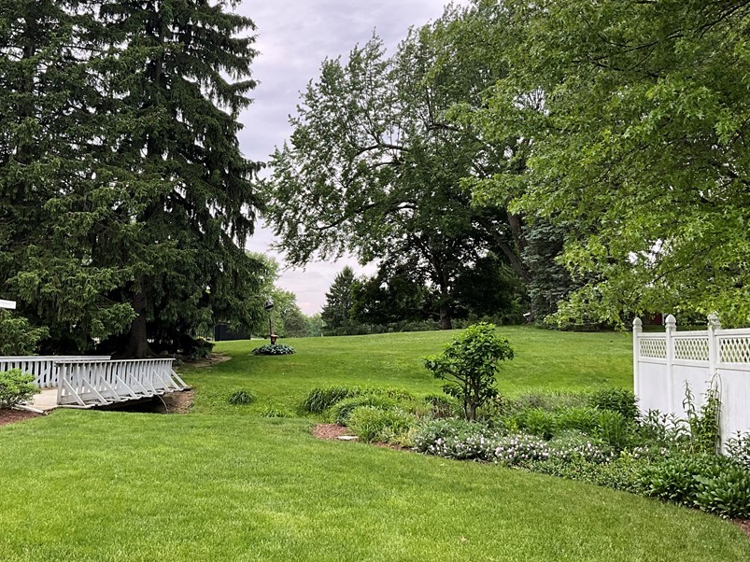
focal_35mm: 37
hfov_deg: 49.6
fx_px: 802
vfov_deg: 38.6
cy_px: 241
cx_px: 277
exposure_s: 1/259
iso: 25
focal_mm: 3
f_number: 1.8
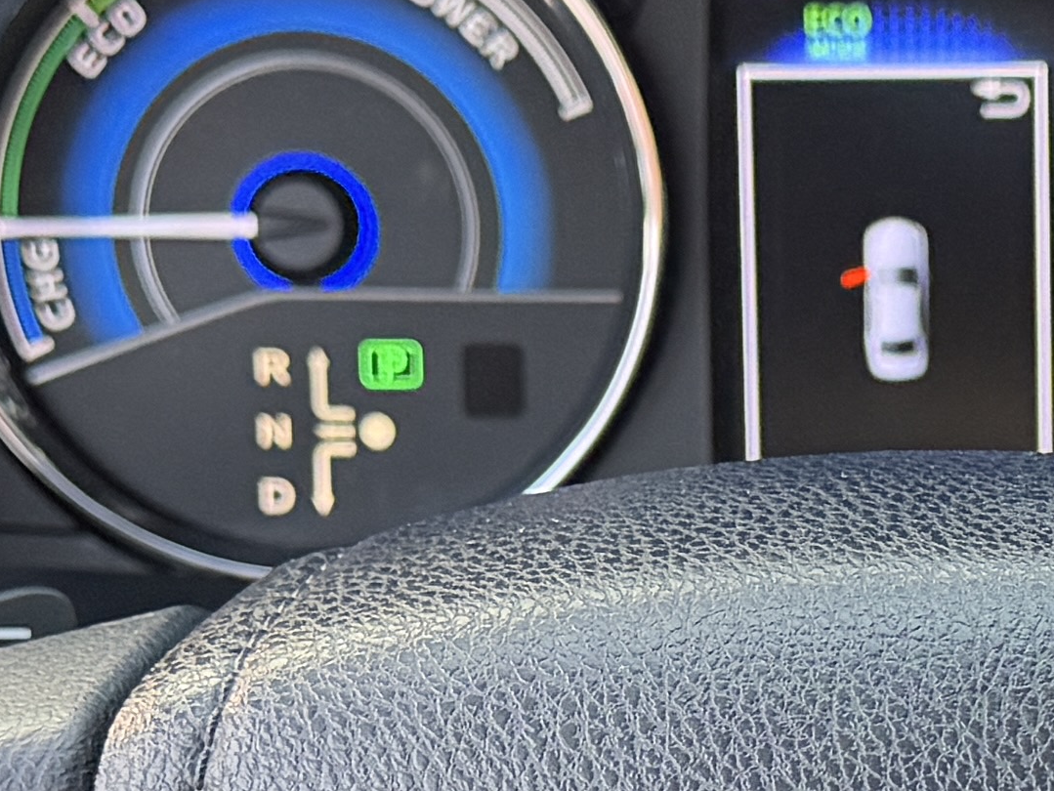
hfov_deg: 15.3
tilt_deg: -30.0
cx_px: 1020
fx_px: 3868
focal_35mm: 127
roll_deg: +0.3
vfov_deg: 11.4
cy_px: 948
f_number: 1.78
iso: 320
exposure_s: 1/60
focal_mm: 6.76
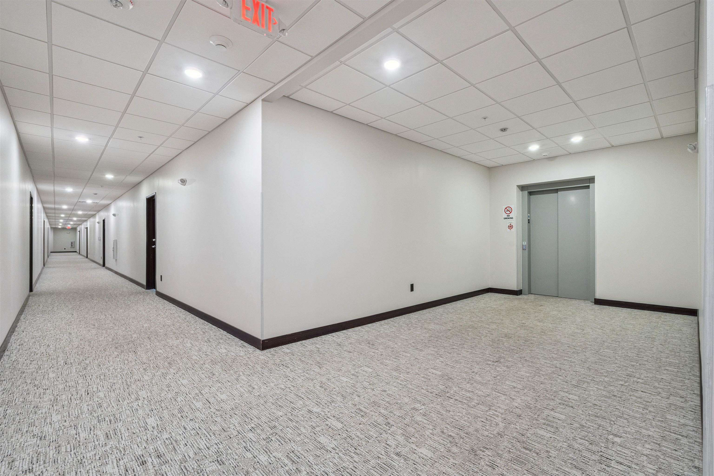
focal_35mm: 16
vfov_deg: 73.7
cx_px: 357
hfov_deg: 96.7
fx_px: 317
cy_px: 238
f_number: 10
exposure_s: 1/8
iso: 800
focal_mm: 16
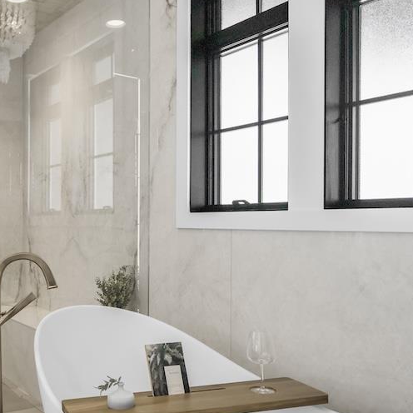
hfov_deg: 42.8
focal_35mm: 37
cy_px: 218
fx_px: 499
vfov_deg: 44.9
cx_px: 79
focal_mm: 12
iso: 800
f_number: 4
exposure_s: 1/500
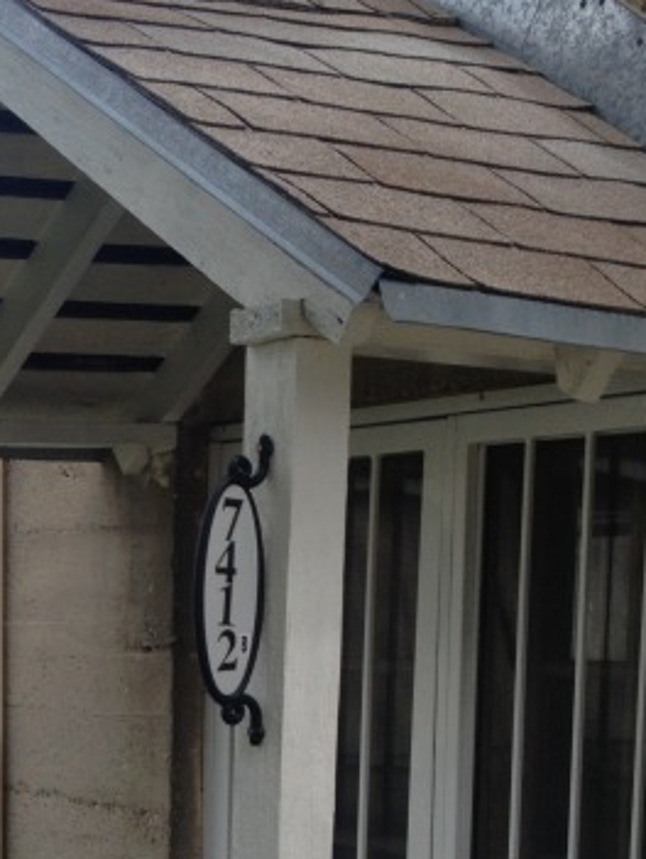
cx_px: -12
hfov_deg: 17.0
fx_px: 2111
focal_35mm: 85
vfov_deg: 22.1
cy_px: 872
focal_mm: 4.28
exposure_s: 1/767
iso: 50
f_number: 2.4
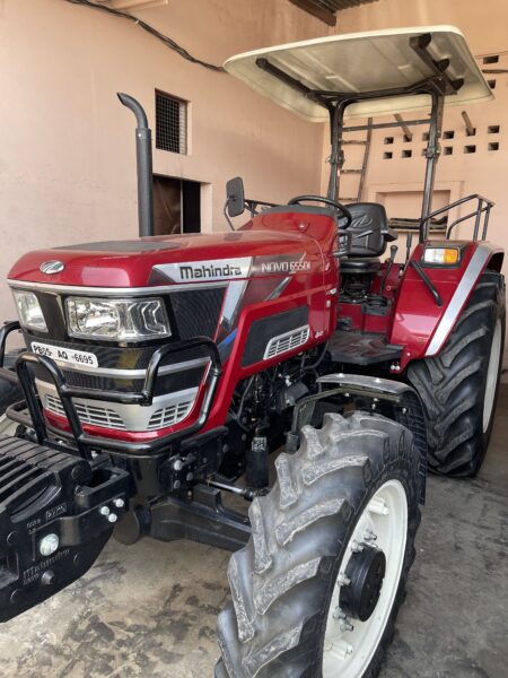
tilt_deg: -11.9
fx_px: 489
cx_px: 254
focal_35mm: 25
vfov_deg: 69.4
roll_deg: -1.7
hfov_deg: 54.9
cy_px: 339
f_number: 1.6
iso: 64
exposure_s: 1/121
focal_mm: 5.1
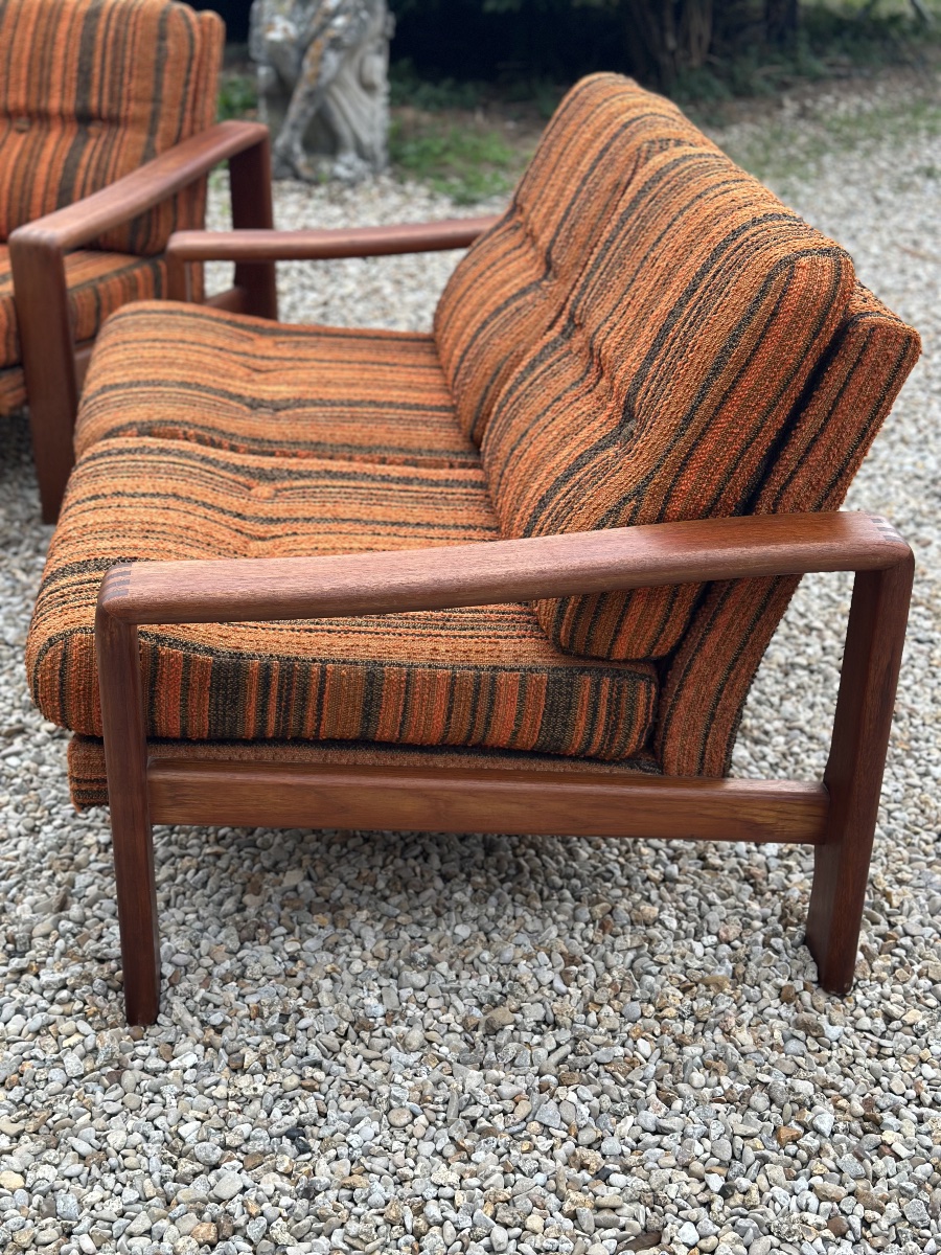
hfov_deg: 30.3
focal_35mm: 48
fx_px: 1740
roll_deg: -0.2
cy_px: 628
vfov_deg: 39.7
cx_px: 470
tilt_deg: -27.1
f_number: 1.78
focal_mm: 6.86
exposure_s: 1/475
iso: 80
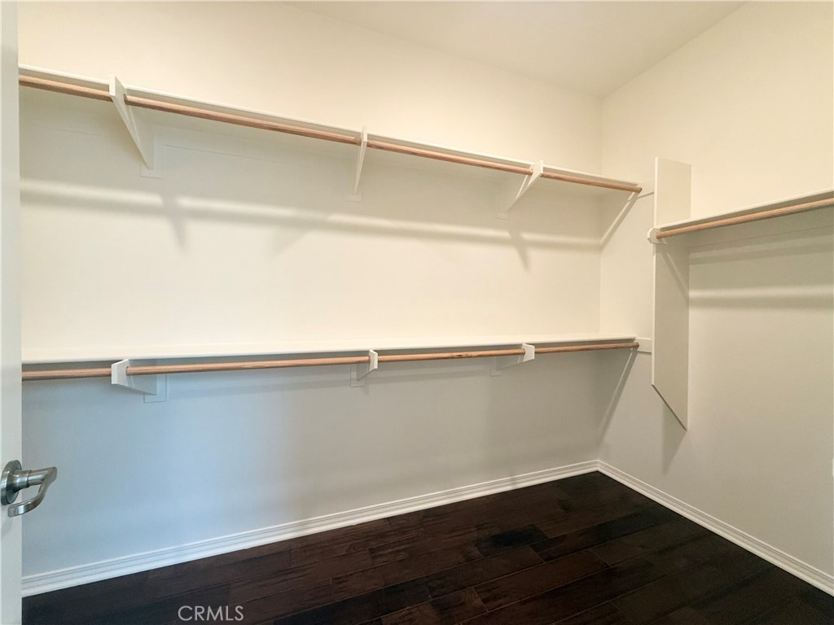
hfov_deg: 102.1
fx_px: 337
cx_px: 417
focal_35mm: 14
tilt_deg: -0.5
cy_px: 312
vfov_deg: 85.7
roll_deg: -0.4
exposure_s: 1/120
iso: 320
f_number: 2.2
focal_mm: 2.22
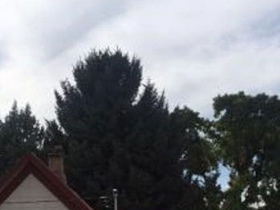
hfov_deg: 23.0
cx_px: 128
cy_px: 292
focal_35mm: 85
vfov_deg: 16.2
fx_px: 688
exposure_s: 1/2639
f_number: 2.2
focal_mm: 4.15
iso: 32
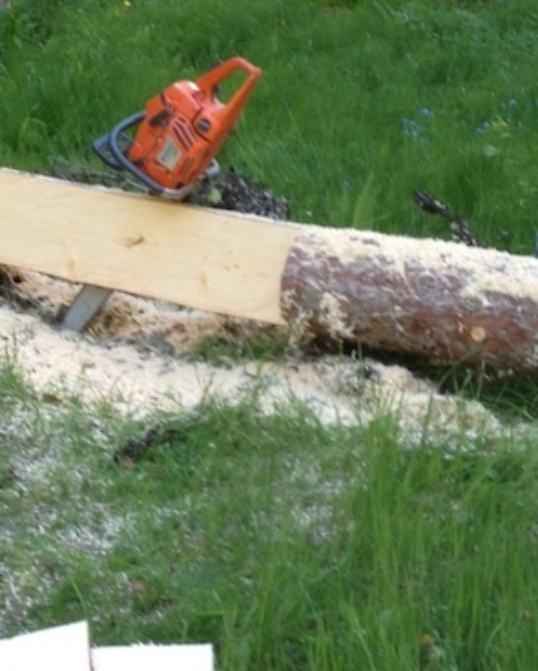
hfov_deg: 15.9
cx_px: 5
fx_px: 1888
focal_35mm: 95
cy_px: 228
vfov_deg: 20.1
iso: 50
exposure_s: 1/60
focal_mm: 4.28
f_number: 2.4
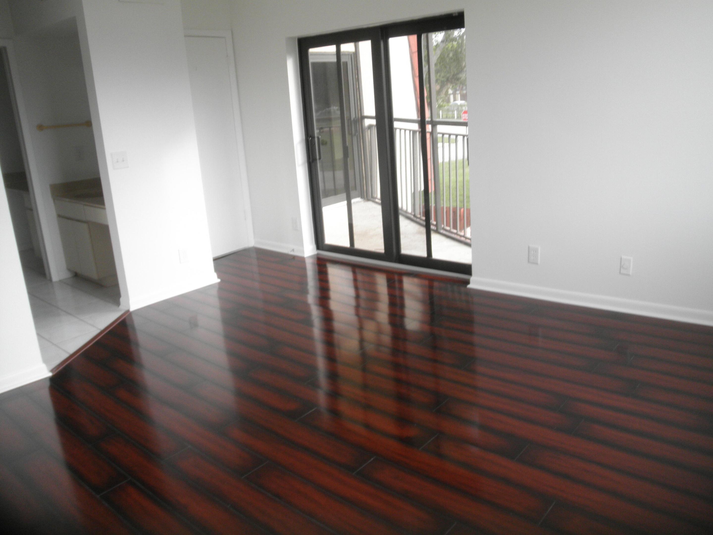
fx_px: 577
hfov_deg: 63.4
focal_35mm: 28
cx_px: 356
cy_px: 268
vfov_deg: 49.7
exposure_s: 1/30
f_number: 3
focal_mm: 5
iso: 100
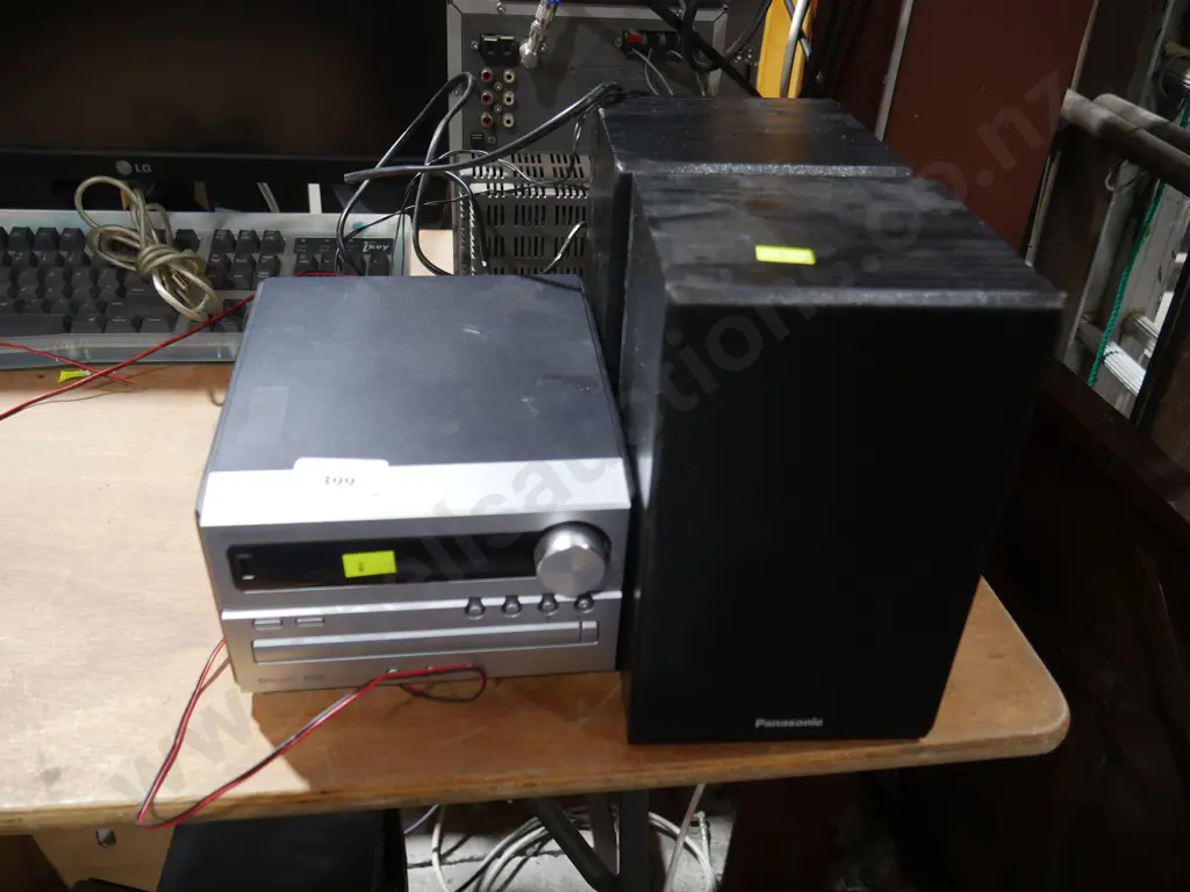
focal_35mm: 28
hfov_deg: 63.4
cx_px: 595
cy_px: 446
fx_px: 963
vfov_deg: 49.7
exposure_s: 1/60
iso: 800
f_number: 3.5
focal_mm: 14
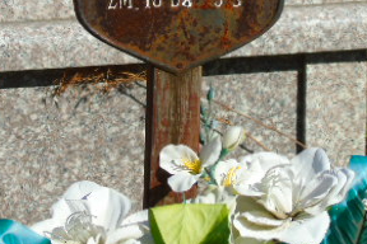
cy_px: -4
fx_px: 2548
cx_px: 190
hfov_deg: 8.2
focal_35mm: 250
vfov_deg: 5.5
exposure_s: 1/800
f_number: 4.4
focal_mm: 19
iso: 80
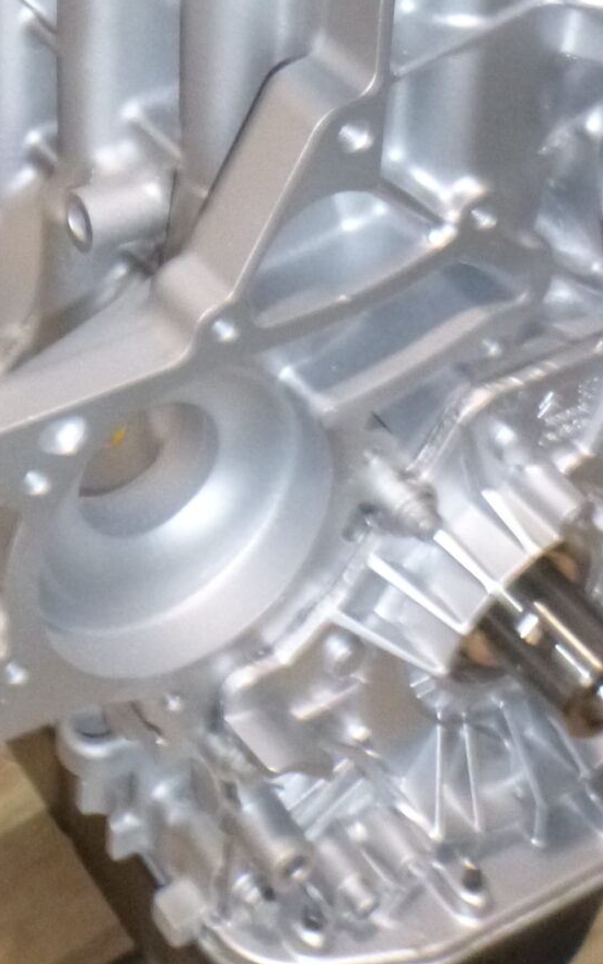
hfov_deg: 16.9
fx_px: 2024
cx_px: 146
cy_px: -129
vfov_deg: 24.7
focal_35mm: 77
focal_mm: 4.5
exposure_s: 1/60
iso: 400
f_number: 3.9
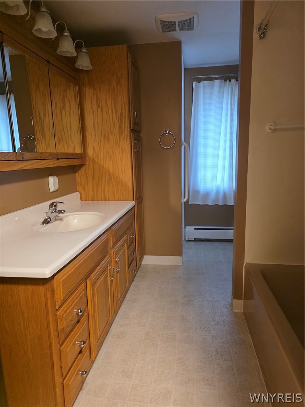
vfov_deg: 73.9
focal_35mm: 23
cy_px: 204
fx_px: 270
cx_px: 152
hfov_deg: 58.9
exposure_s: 1/120
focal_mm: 6.3
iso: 1000
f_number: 1.7
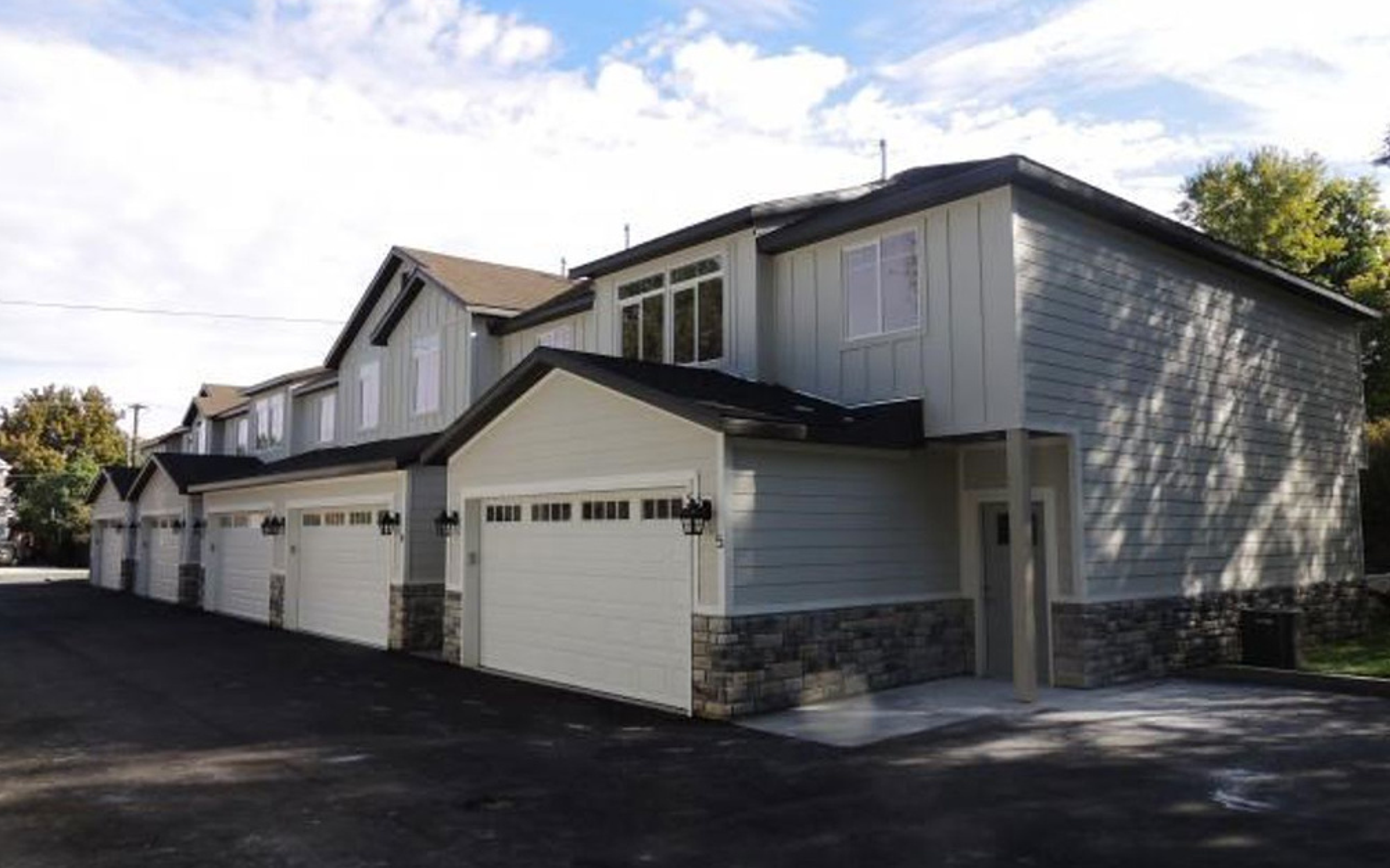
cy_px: 422
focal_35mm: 26
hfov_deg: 70.4
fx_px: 985
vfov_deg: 47.6
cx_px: 694
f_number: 3
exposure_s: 1/640
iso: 100
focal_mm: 4.3
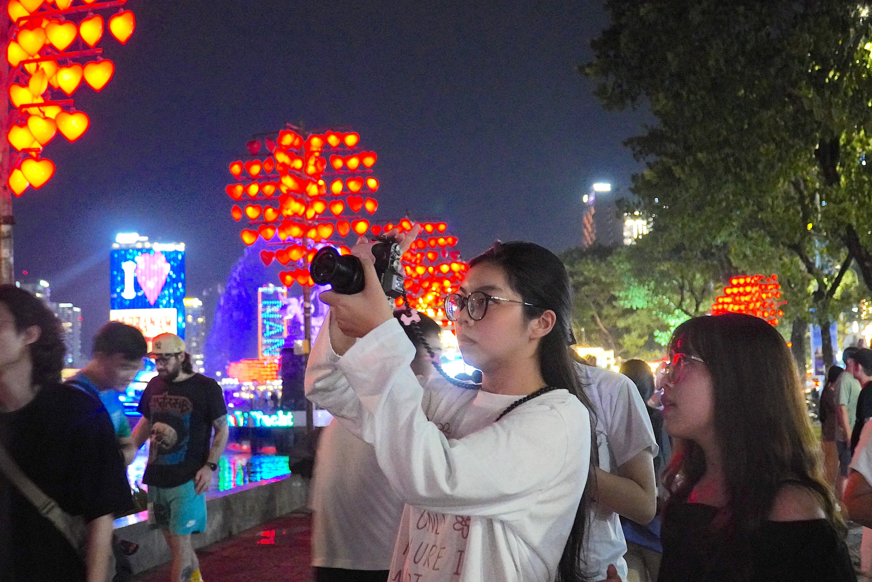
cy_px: 291
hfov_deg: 46.4
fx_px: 1018
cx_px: 436
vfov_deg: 31.9
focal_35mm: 42
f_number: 4
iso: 6400
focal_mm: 28
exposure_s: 1/40
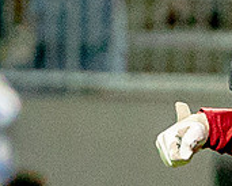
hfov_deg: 0.9
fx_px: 15231
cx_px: 678
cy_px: 212
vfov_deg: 0.7
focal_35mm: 2217
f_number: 2.8
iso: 6400
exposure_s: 1/2000
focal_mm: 189
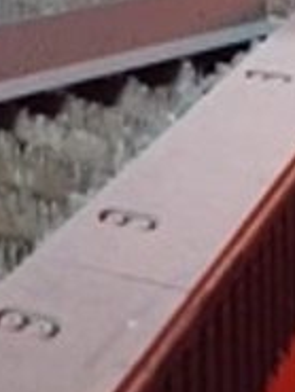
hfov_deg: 15.7
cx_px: 174
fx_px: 1067
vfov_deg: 18.2
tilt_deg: -6.1
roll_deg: -0.2
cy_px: -220
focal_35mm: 94
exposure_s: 1/30
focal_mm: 4.15
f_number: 2.2
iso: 200
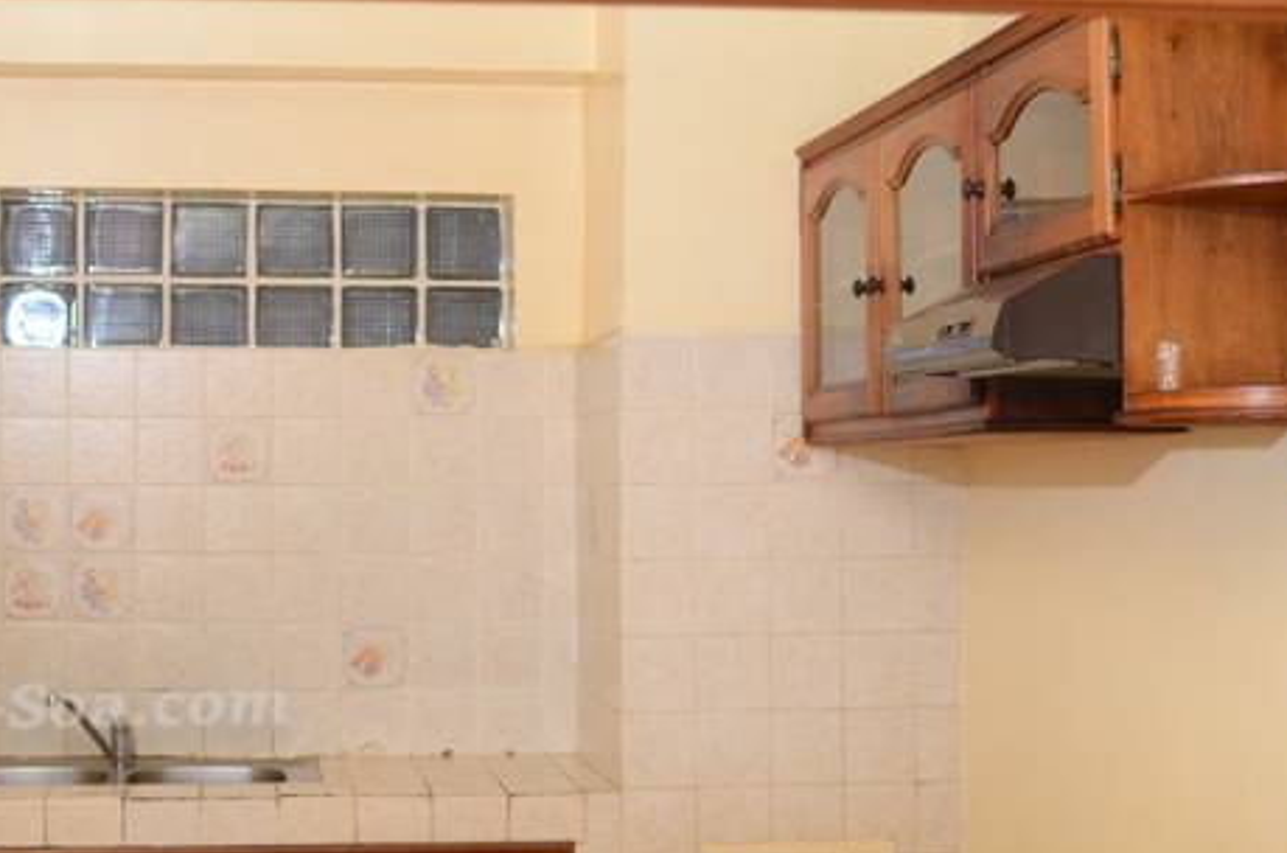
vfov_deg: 19.7
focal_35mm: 69
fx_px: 2449
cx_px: 555
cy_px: 366
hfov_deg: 29.4
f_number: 3.5
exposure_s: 1/100
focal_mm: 35
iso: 400
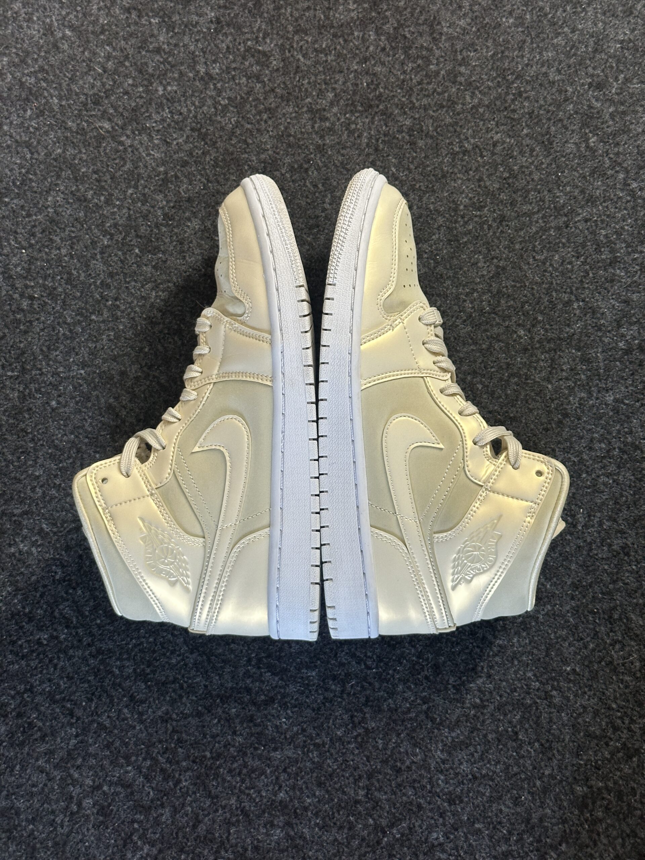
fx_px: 1193
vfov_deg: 39.7
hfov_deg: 30.3
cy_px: 430
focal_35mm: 48
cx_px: 322
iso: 160
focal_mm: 6.86
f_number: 1.78
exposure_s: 1/50
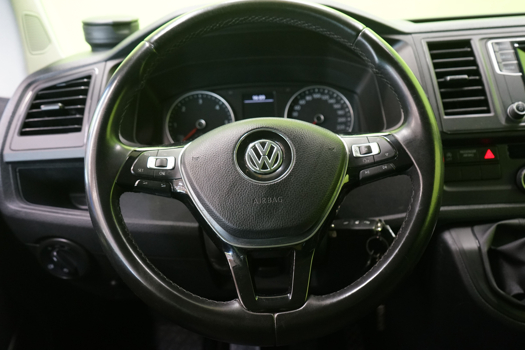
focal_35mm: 35
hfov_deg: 54.4
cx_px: 262
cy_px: 175
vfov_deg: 37.9
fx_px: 510
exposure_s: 1/20
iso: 2500
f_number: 5
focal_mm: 35
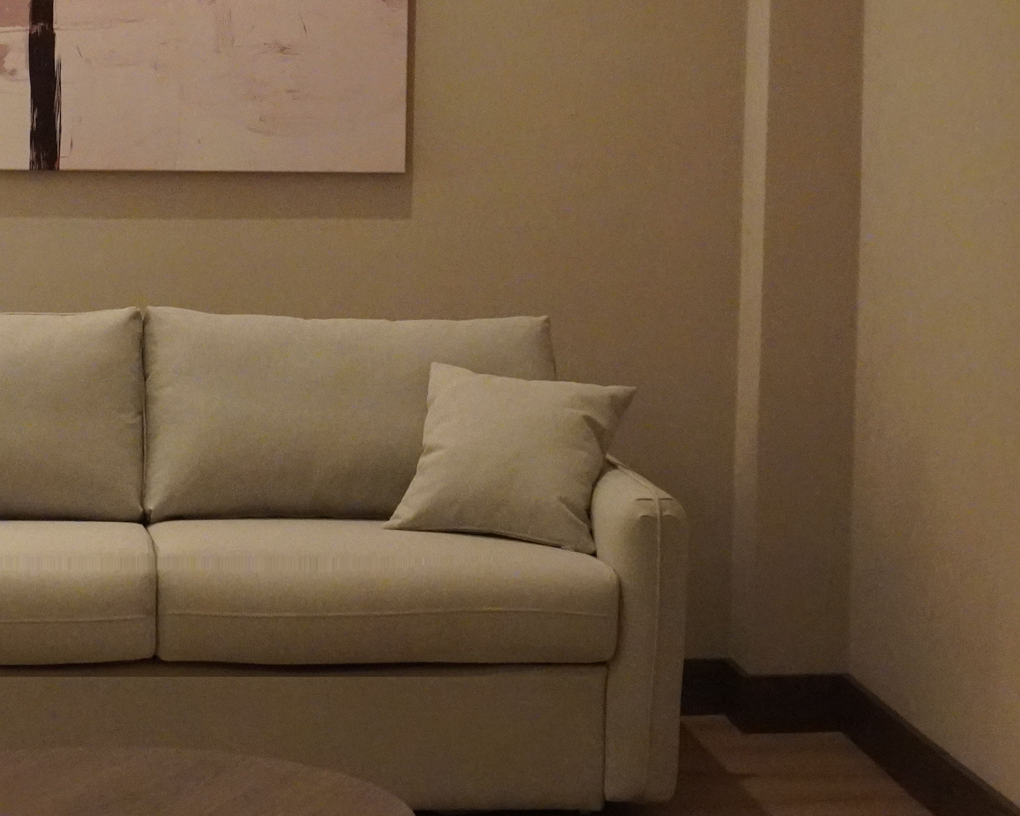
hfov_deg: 19.5
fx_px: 2928
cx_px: 142
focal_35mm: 97
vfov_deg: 15.9
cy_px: 352
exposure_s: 1/160
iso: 4000
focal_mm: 24
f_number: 4.5
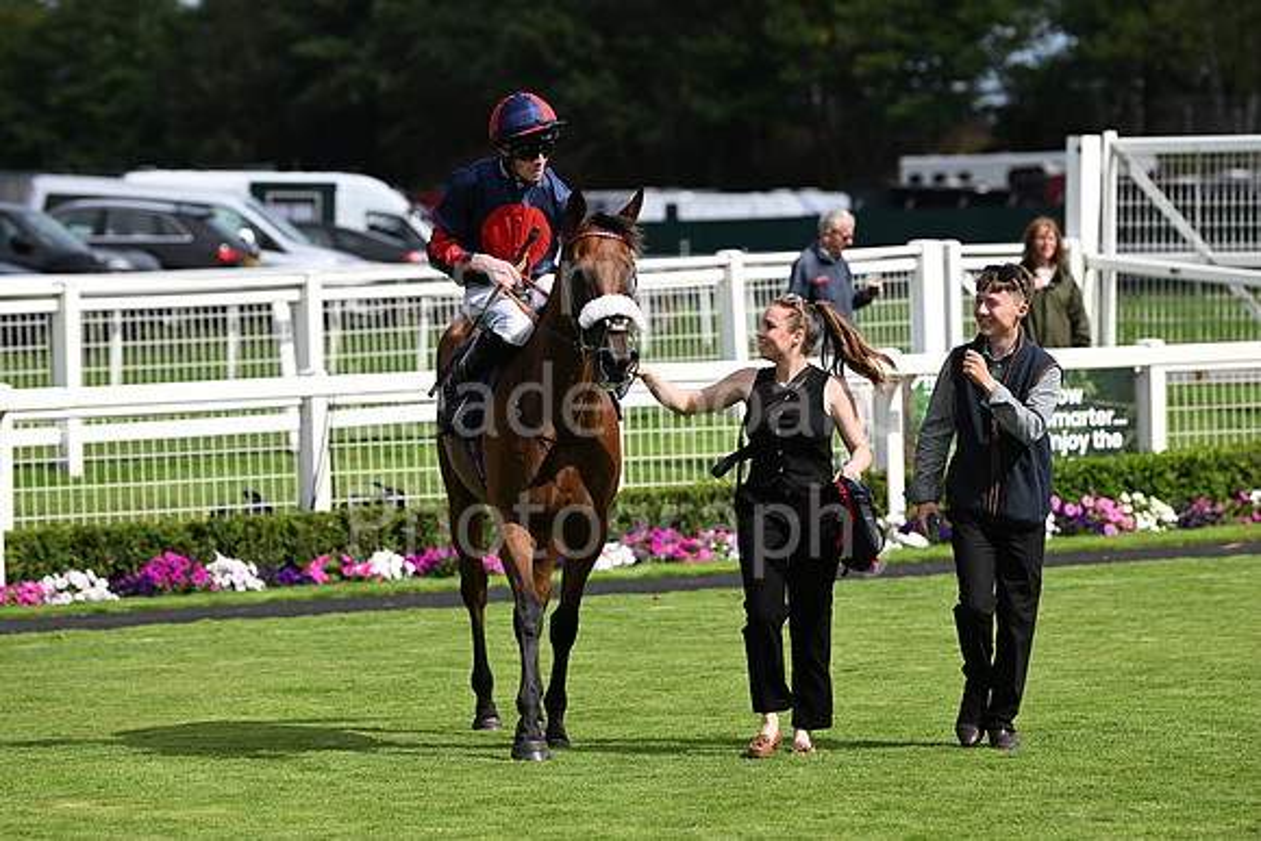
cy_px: 420
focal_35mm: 200
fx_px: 7007
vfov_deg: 6.9
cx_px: 630
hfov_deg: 10.3
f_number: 5
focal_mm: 200
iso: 500
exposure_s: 1/4000
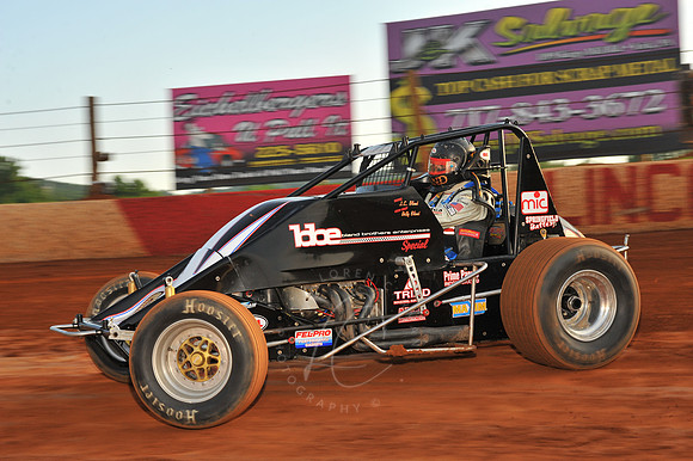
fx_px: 1347
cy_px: 230
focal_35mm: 70
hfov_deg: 28.9
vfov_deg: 19.4
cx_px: 346
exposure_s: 1/320
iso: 500
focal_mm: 70
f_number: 10
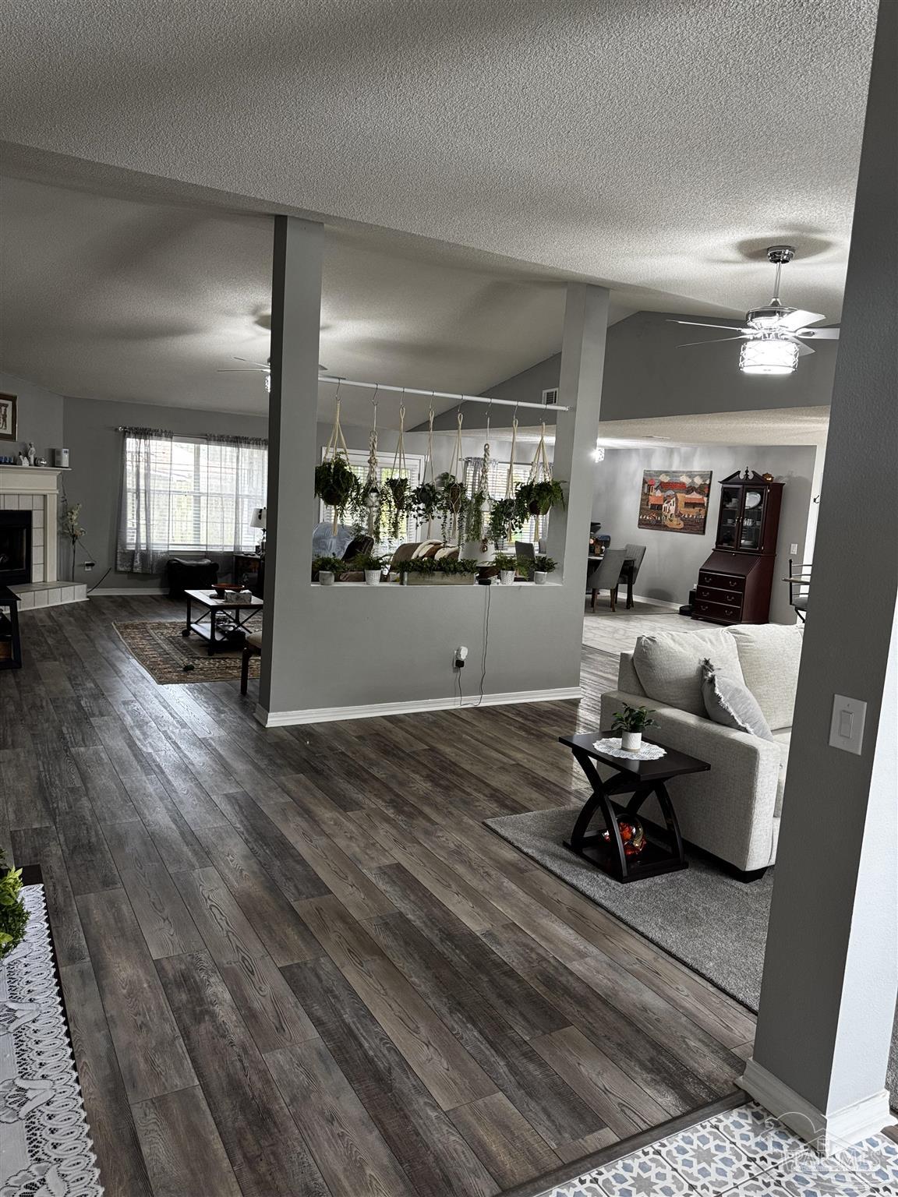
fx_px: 830
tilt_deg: -7.7
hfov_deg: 56.8
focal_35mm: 24
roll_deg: -3.2
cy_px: 598
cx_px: 449
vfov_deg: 71.6
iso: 250
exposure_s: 1/60
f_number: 1.78
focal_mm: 6.76
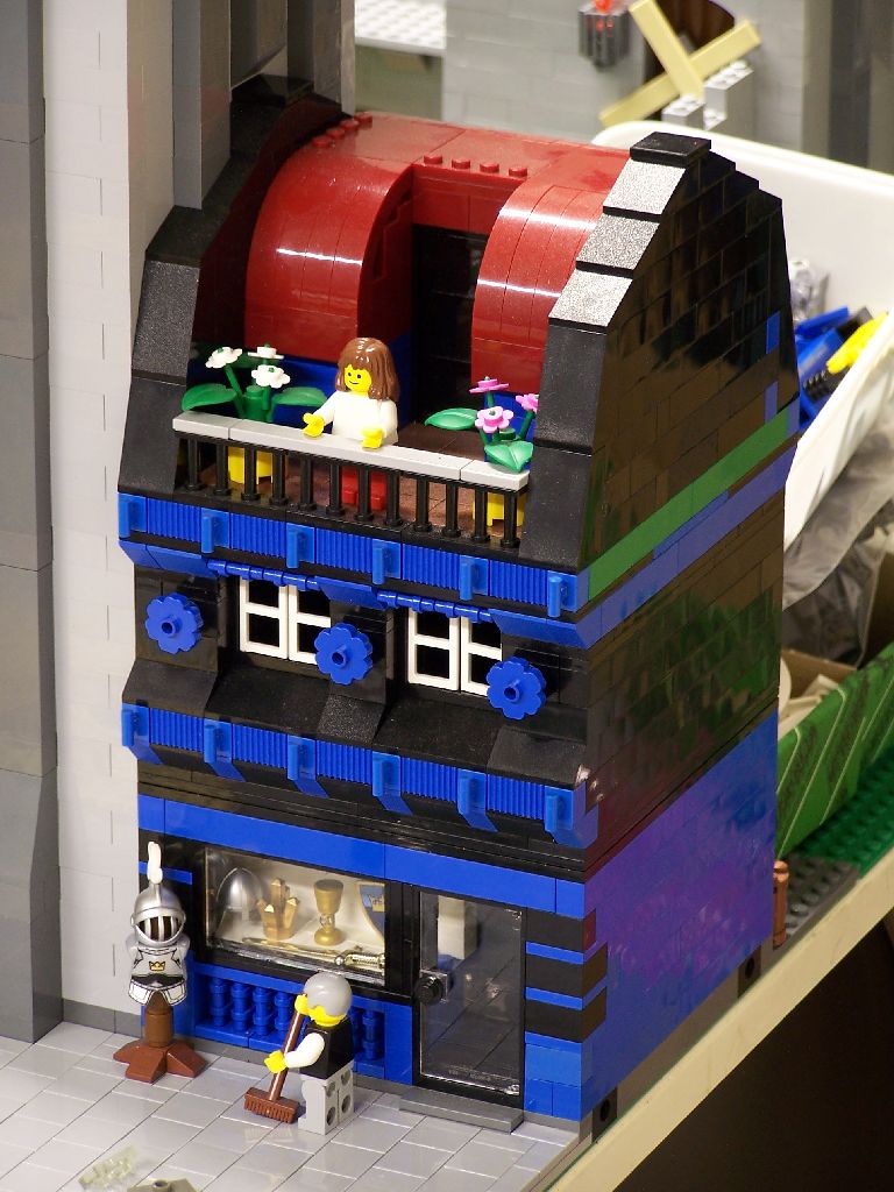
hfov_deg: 8.8
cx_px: 447
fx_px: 5820
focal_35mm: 169
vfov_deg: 11.7
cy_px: 596
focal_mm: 28
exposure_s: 1/2
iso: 80
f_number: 3.2
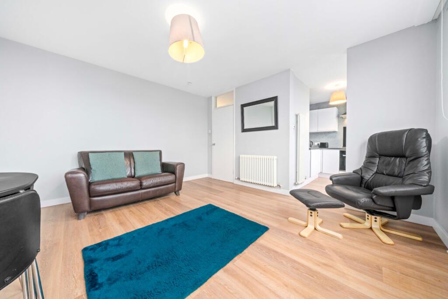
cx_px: 224
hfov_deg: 112.6
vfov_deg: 90.0
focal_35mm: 12
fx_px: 149
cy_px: 150
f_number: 20
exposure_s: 6
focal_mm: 12
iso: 800
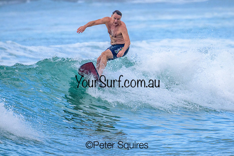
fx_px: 5620
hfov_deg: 2.4
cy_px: 72
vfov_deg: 1.6
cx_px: 126
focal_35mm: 864
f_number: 13
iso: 2000
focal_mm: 800
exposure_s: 1/1250
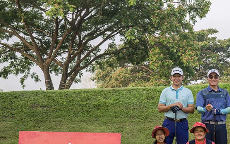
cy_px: 109
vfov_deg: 15.5
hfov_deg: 24.3
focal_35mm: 84
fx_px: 526
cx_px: 180
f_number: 8
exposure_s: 1/1250
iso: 1800
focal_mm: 51
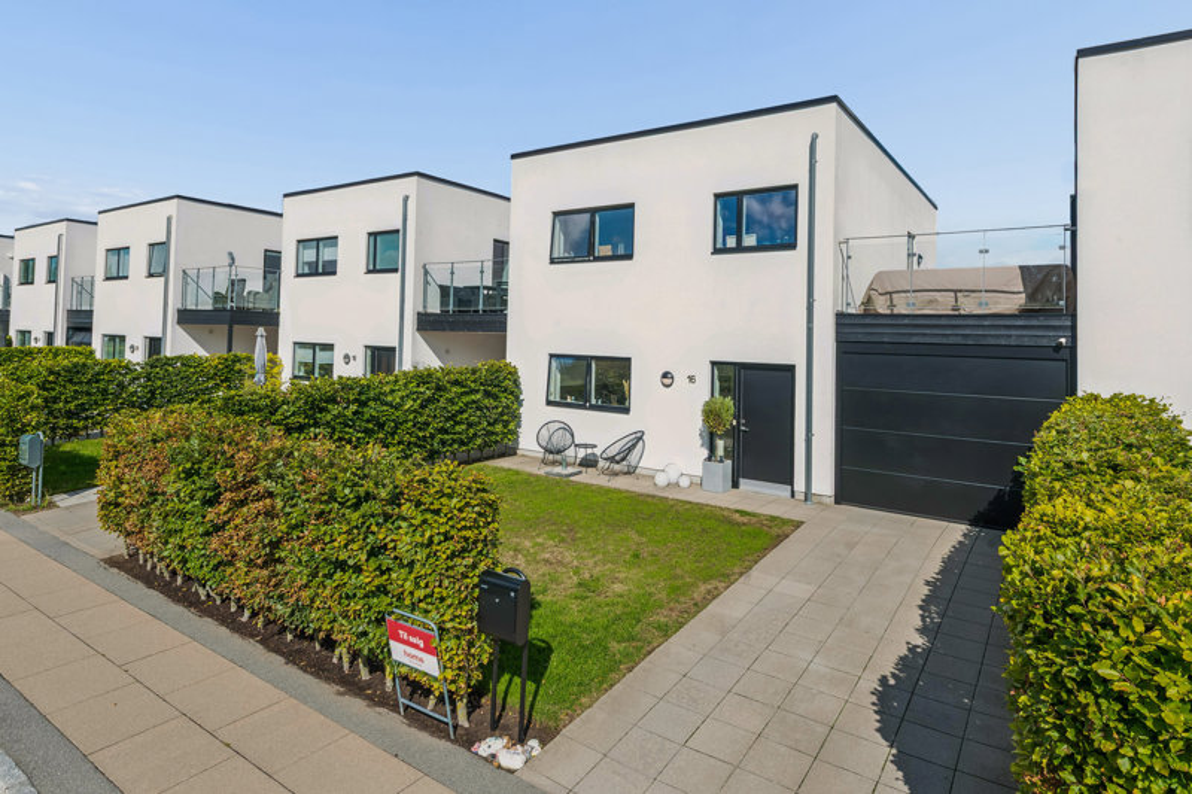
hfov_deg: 86.9
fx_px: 629
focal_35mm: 19
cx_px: 596
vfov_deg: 64.5
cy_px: 397
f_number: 10
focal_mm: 19
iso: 250
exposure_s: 1/320
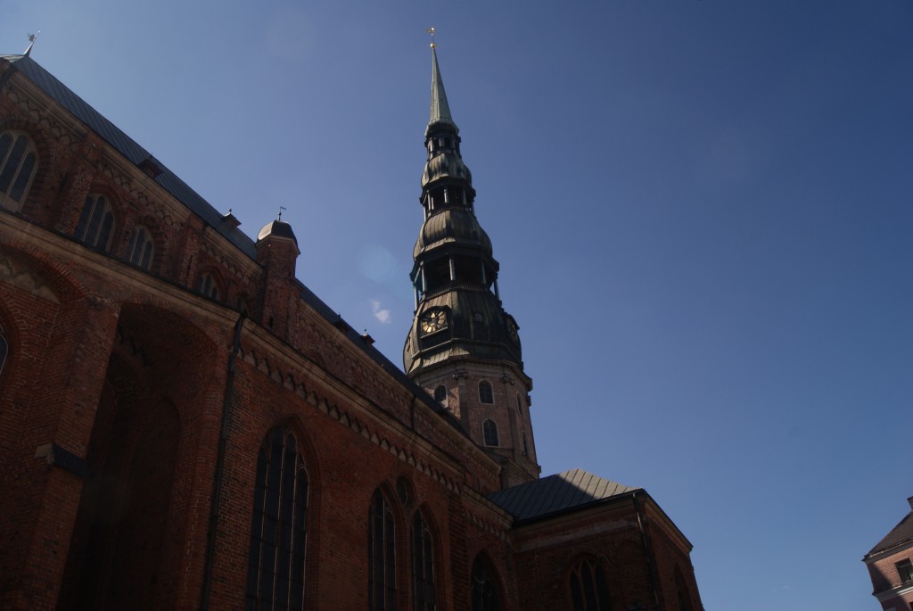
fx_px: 685
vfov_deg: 48.0
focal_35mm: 27
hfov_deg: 67.3
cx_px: 456
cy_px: 306
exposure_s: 1/80
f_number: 10
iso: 100
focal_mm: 18
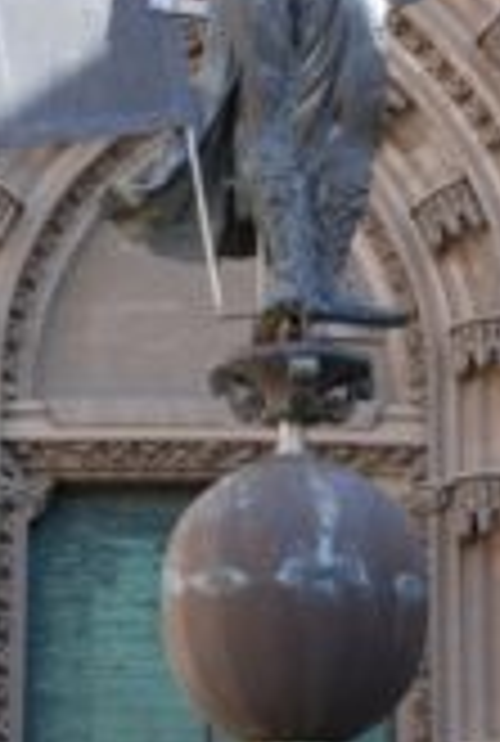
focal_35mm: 123
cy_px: 337
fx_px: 2536
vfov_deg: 16.7
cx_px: 223
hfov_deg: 11.3
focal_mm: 27
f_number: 5.6
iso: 160
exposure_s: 1/125
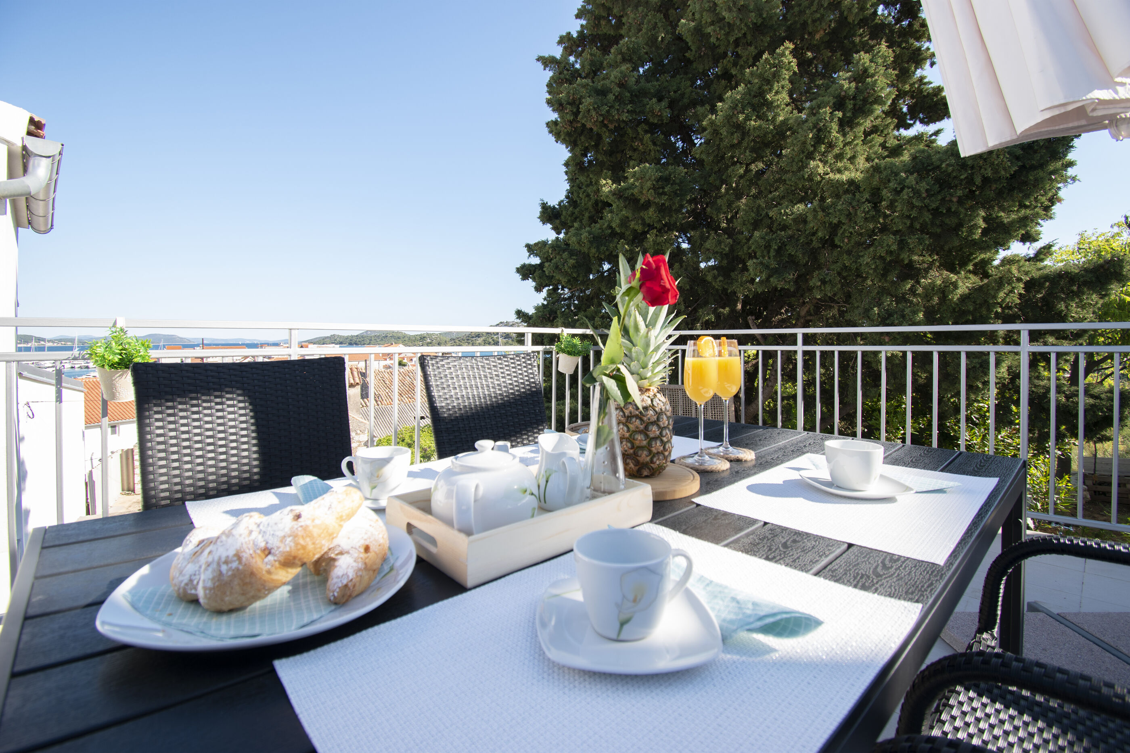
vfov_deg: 77.3
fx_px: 471
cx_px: 565
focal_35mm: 15
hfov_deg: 100.4
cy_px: 376
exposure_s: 1/125
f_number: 5.6
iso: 100
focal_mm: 10
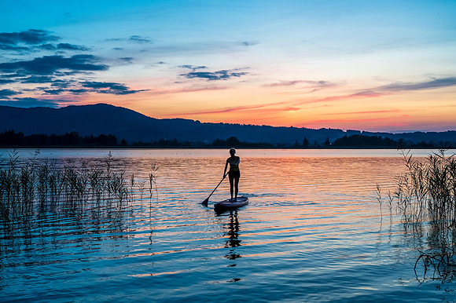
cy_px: 152
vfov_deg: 27.9
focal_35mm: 48
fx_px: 611
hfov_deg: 40.9
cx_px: 228
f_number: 5.6
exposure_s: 1/125
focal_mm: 46
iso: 2000
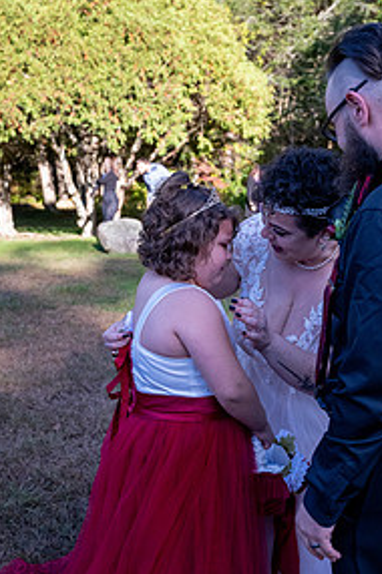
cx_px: 260
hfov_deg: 30.2
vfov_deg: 44.5
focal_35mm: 44
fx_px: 702
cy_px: 291
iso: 5000
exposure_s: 1/8000
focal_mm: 28
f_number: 4
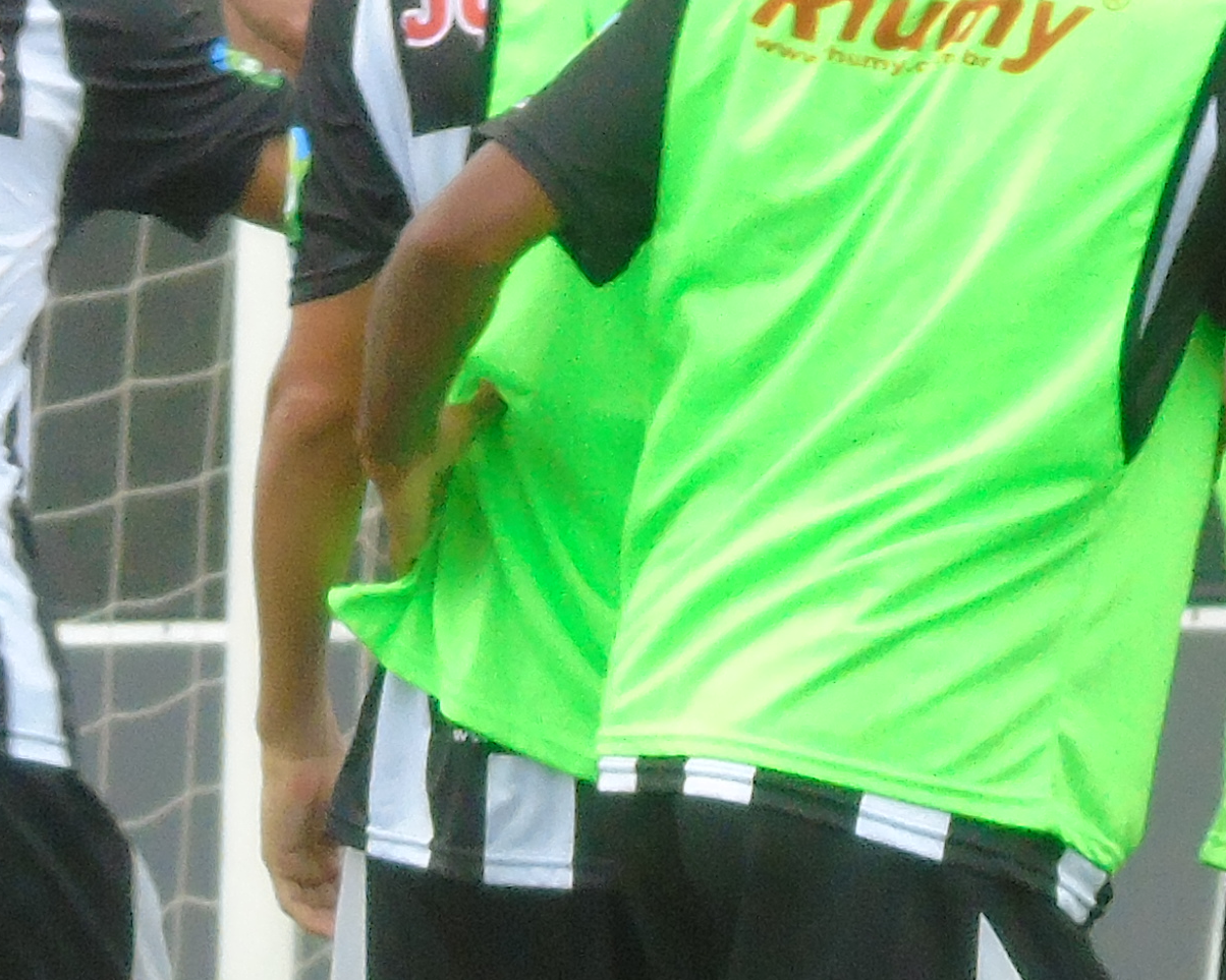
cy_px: 566
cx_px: 834
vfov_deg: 1.3
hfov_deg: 1.7
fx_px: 42123
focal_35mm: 1161
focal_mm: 50
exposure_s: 1/125
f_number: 4.9
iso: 250
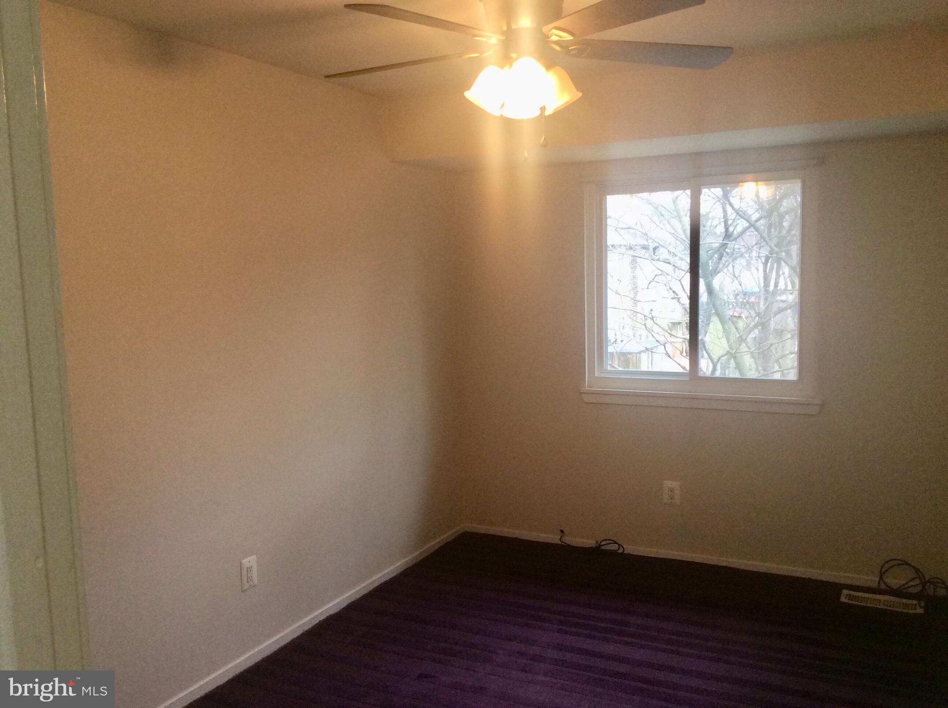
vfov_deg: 44.0
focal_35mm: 32
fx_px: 875
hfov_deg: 56.9
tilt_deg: -5.7
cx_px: 474
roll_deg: +1.5
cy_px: 354
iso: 80
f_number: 2.4
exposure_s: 1/25
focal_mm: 3.3
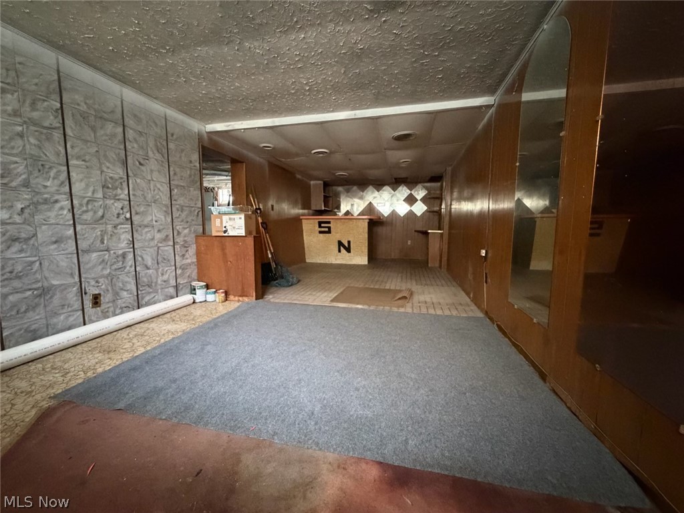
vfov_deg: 85.7
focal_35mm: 14
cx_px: 342
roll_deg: -1.1
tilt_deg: -5.4
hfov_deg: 102.1
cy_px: 256
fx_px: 277
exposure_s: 1/40
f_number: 2.2
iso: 1600
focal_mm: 2.22
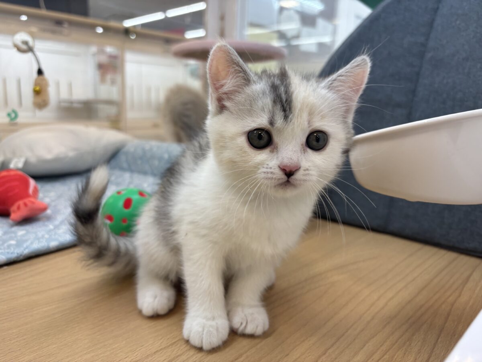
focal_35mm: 26
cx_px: 241
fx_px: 362
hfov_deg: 67.3
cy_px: 181
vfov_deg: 53.1
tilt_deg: -12.3
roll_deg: -3.3
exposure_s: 1/100
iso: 64
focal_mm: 5.96
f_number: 1.6
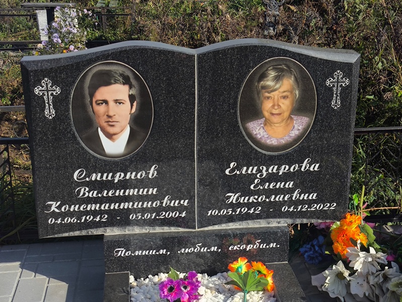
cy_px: 151
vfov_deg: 29.1
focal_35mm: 50
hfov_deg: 38.2
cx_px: 201
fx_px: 581
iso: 50
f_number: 1.7
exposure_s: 1/1622
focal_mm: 4.71
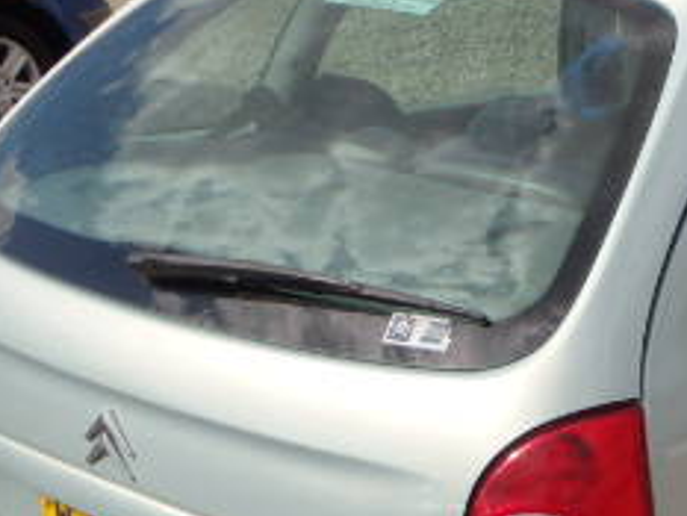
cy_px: 481
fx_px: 1747
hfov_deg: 21.1
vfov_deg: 16.5
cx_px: 770
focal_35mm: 88
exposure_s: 1/125
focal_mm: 5.7
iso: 125
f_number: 13
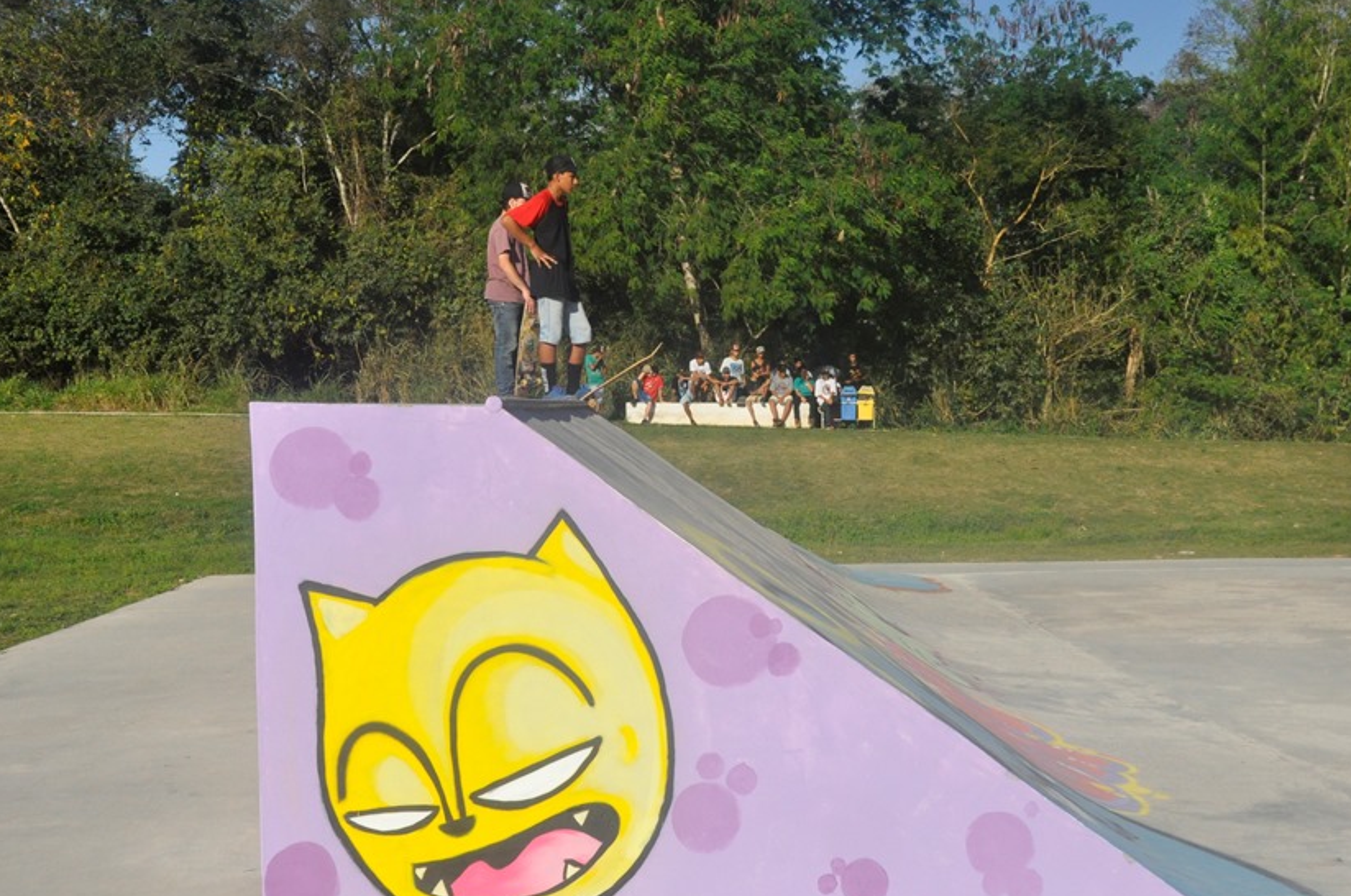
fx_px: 1799
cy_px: 473
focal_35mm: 48
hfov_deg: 41.1
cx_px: 739
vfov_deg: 28.0
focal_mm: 28
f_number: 18
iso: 1250
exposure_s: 1/1250
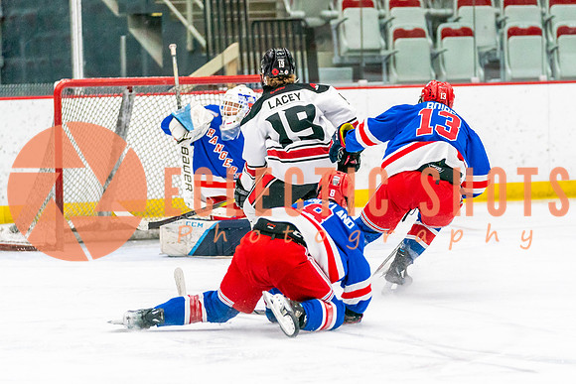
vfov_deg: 5.6
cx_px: 288
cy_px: 214
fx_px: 3899
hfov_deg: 8.4
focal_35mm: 244
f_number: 2.8
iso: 3200
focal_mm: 158
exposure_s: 1/1250
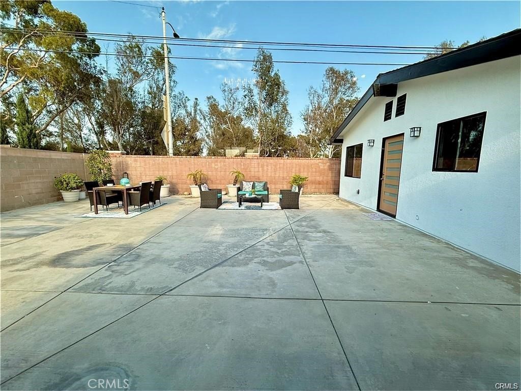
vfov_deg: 85.7
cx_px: 260
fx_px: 211
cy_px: 196
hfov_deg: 102.1
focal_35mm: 14
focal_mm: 2.22
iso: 50
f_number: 2.2
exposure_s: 1/439
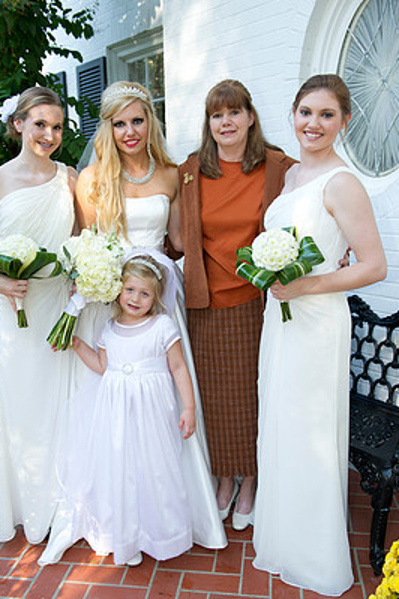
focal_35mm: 36
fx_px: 599
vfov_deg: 53.1
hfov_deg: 36.8
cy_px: 325
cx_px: 179
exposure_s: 1/125
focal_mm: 32
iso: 500
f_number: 5.6
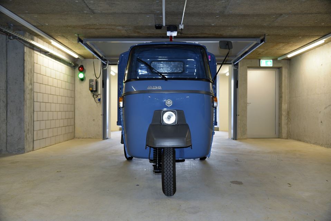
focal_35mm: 30
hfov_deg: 61.9
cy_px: 110
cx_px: 166
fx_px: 276
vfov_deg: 43.7
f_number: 4
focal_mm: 30
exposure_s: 1/60
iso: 450
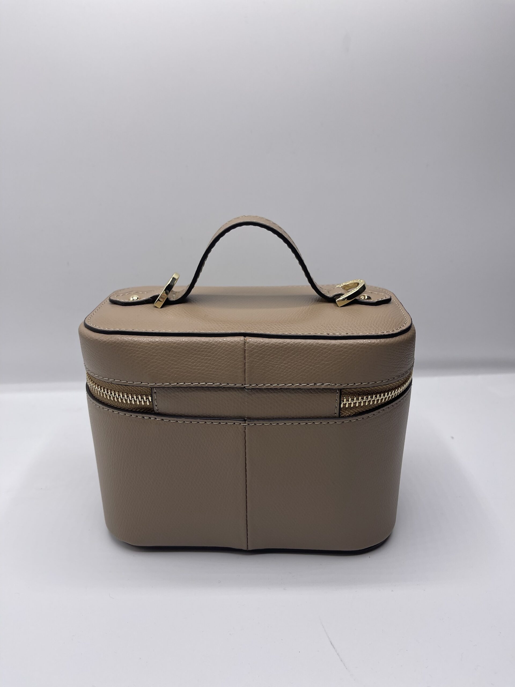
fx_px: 496
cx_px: 258
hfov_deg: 54.9
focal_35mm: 25
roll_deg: +1.3
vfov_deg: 69.4
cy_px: 344
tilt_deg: -20.6
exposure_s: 1/807
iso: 32
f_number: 1.6
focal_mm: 5.1
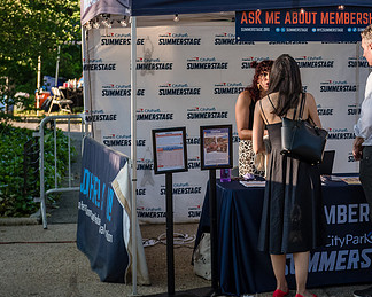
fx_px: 1090
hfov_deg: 19.2
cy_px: 111
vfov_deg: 15.5
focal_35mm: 99
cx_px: 295
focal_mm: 58
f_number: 4
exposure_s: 1/400
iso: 800
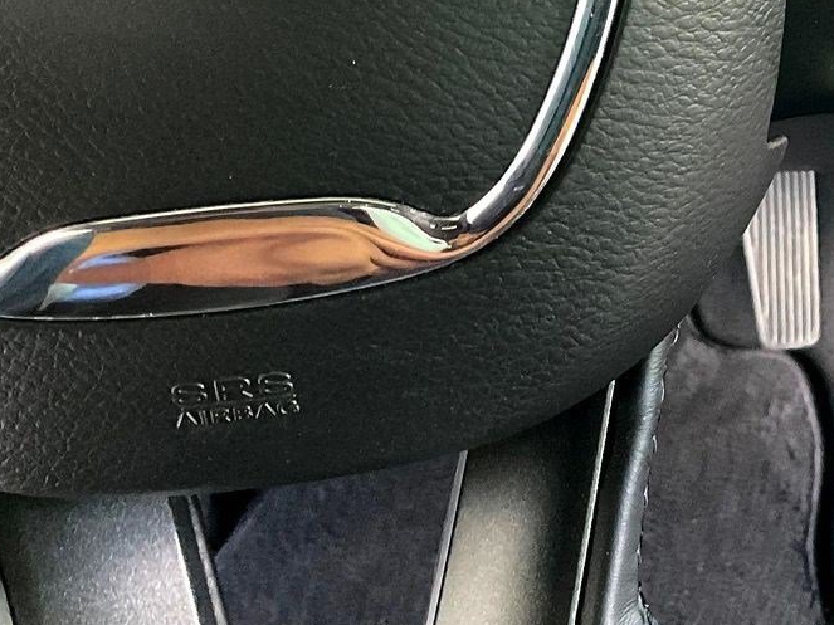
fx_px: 1686
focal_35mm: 70
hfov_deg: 25.6
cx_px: 932
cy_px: -103
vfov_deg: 19.9
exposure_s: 1/38
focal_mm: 3
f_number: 1.8
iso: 320
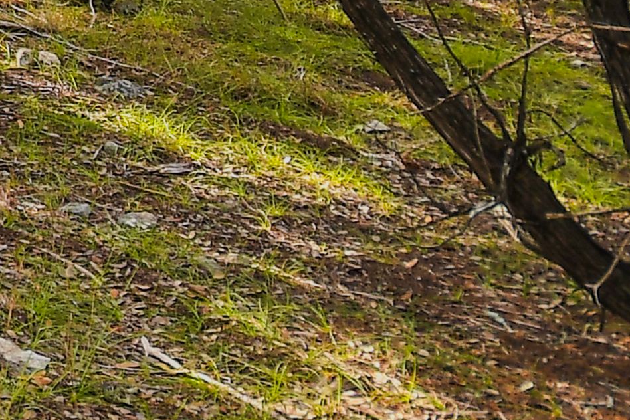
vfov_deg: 12.6
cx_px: -851
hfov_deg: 14.5
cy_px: -395
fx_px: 1696
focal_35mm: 97
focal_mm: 11
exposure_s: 1/25
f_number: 5.6
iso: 125
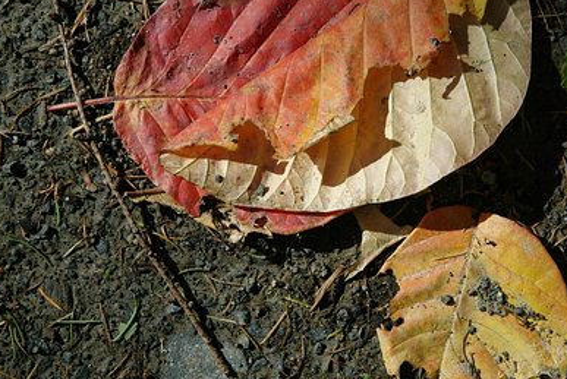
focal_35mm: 149
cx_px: 331
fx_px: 2344
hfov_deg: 13.8
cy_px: 162
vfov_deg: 9.3
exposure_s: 1/500
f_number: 9
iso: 200
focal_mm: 75
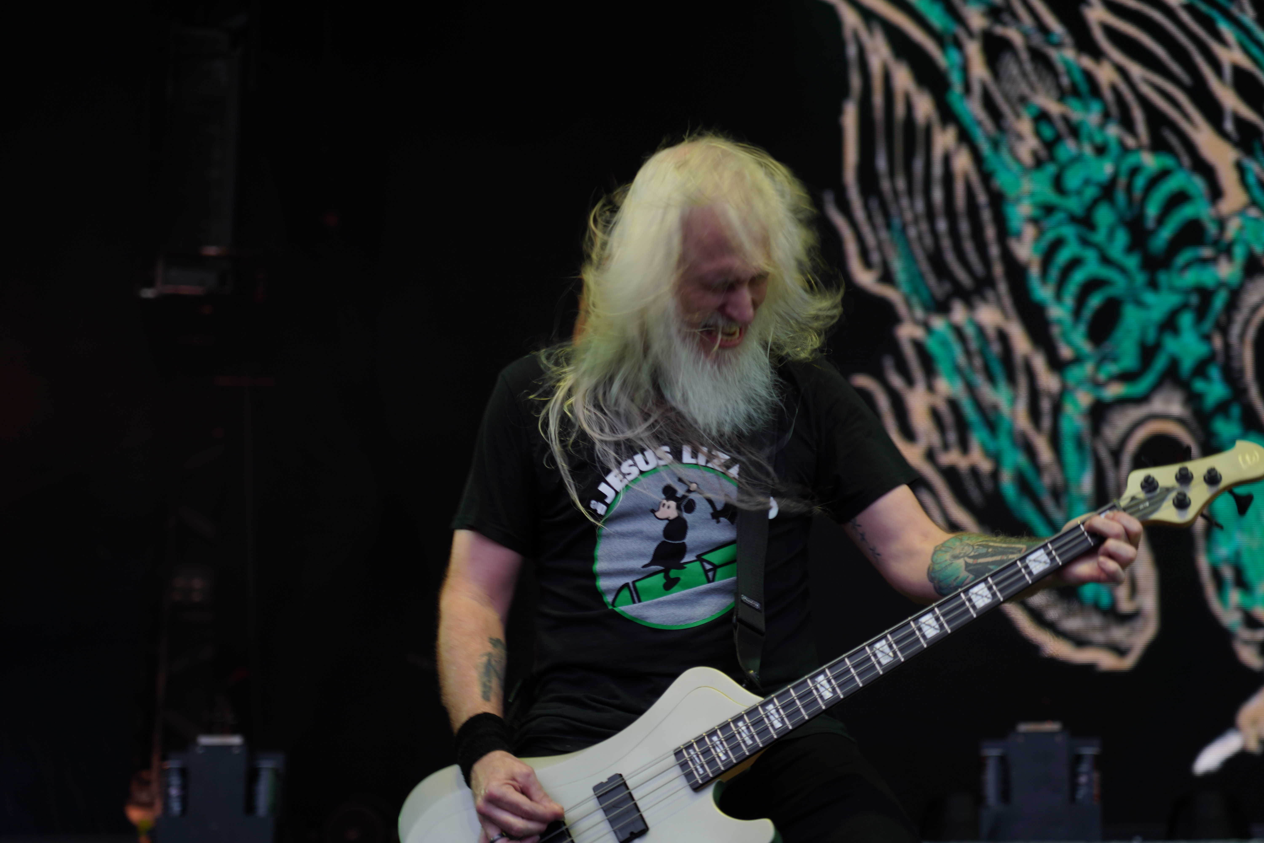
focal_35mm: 105
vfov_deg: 13.0
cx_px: 632
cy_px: 422
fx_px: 3686
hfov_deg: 19.5
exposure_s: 1/125
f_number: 4
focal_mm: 105
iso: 160
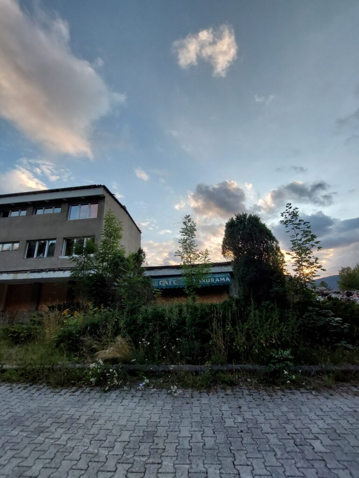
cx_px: 180
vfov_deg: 106.2
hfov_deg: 89.9
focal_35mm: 13
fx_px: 180
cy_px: 239
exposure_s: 1/249
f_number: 2.2
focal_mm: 1.74
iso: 50
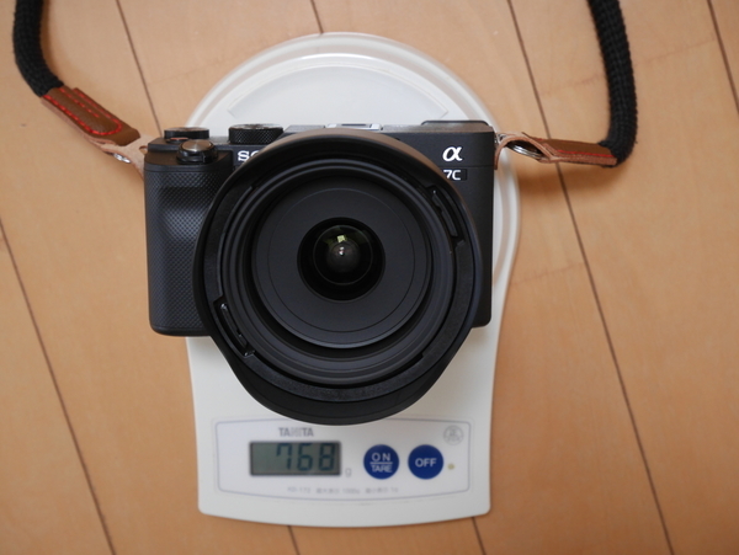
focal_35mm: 64
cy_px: 278
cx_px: 370
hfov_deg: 30.2
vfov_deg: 23.0
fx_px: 1367
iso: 800
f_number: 5.6
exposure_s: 1/50
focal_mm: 32
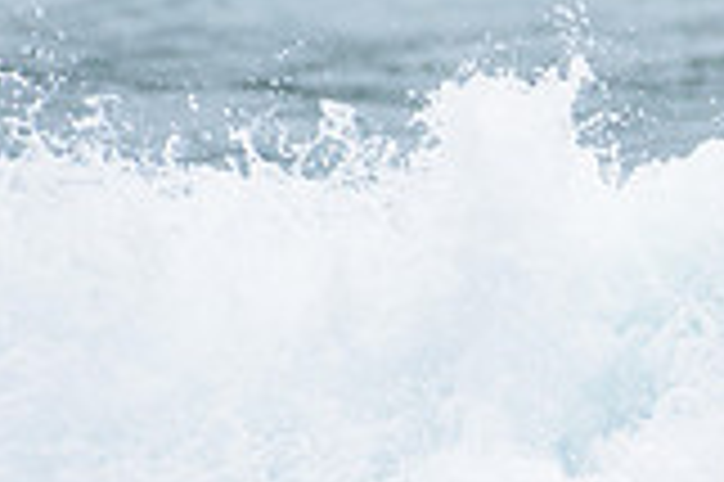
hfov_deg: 0.9
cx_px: 1590
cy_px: 156
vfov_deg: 0.6
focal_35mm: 2213
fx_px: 44460
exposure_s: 1/2000
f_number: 5.6
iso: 320
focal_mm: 500
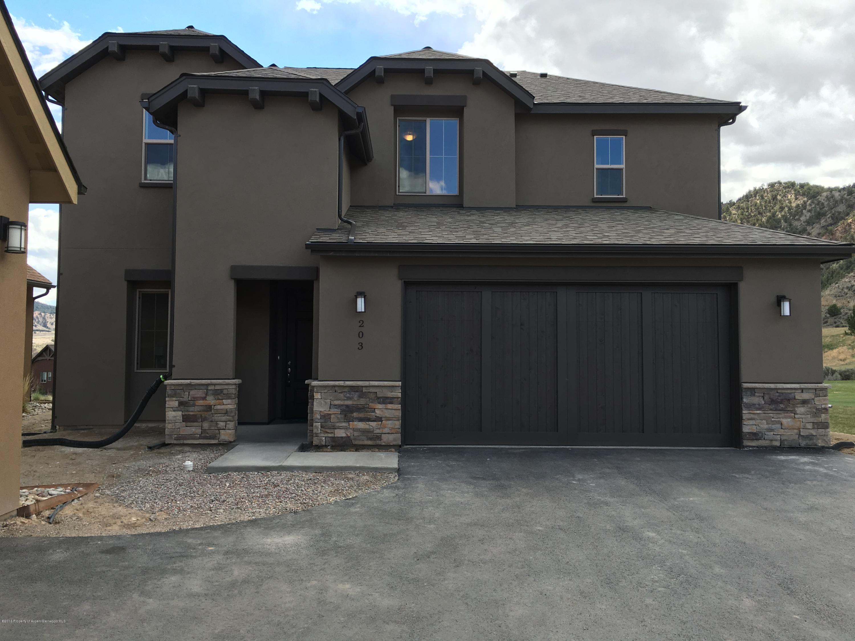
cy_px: 320
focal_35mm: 29
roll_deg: -1.3
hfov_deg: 61.7
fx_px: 716
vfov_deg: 48.2
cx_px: 428
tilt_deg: +5.0
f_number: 2.2
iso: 25
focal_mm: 4.15
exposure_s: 1/569
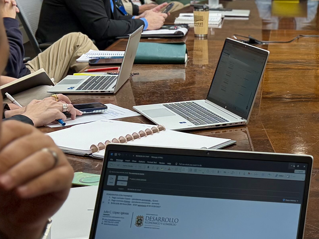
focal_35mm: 86
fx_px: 793
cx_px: 448
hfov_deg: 20.2
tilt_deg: -5.5
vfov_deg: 16.9
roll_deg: -2.4
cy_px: 23
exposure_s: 1/120
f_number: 1.78
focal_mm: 6.76
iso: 200
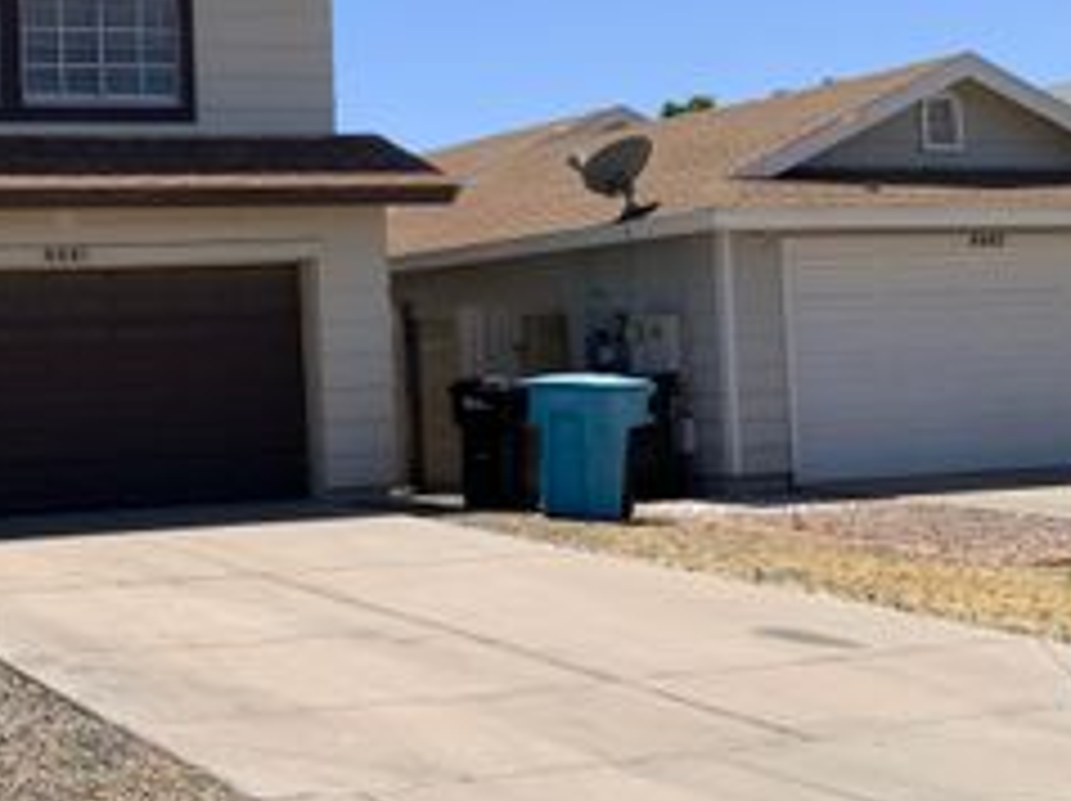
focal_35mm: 61
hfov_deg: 29.7
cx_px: 18
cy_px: 331
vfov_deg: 24.0
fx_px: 1885
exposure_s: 1/2320
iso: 16
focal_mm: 3
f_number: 1.8
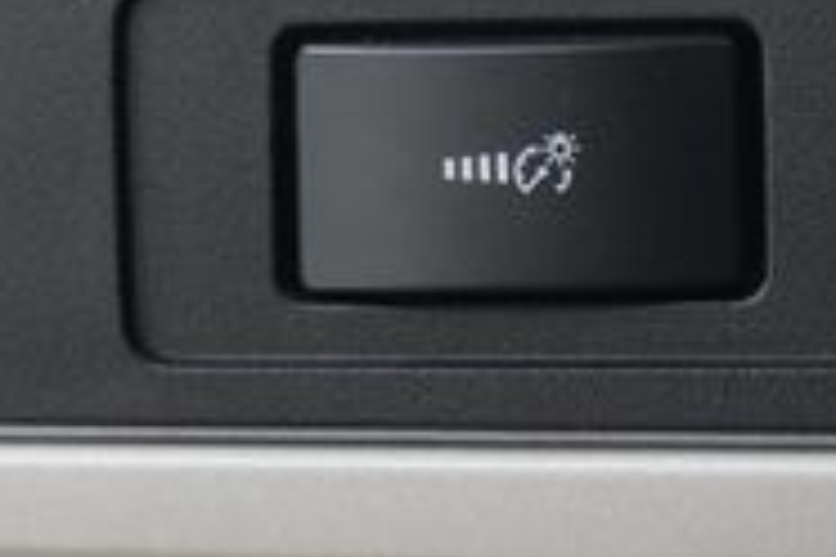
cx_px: 467
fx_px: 4156
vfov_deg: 7.5
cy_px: -362
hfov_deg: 11.5
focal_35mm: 179
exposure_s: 1/60
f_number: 5
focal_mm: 35
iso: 500
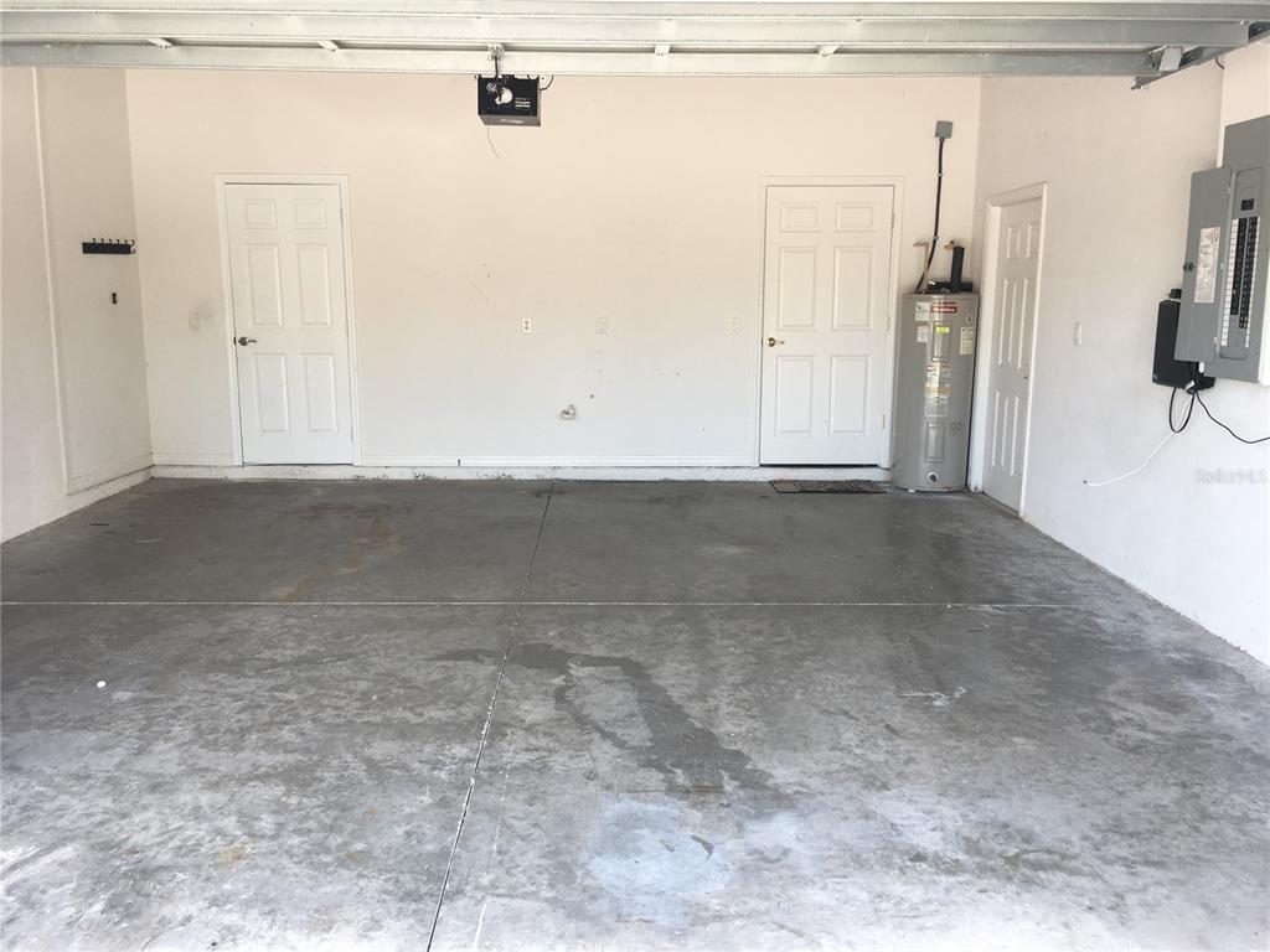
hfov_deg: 61.7
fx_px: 1064
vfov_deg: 48.2
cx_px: 635
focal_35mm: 29
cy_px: 476
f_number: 2.2
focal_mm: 4.15
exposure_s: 1/120
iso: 25
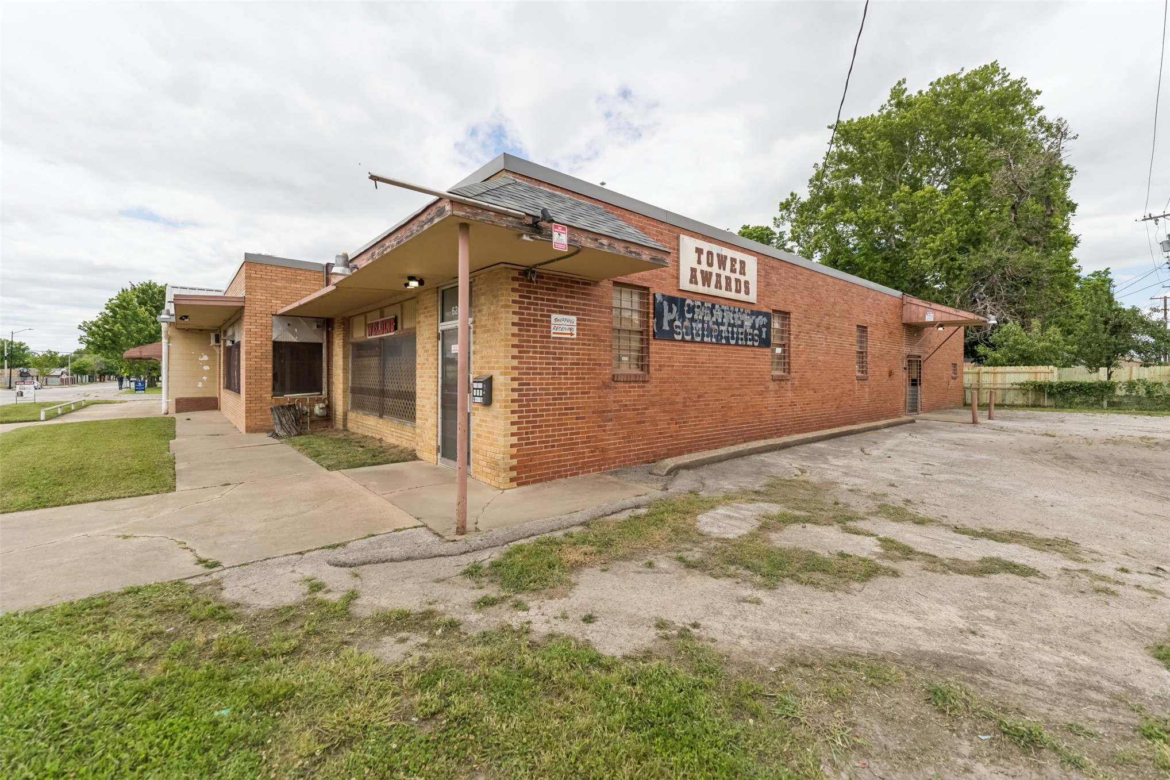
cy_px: 390
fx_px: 455
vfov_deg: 81.2
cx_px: 585
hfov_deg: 104.3
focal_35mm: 14
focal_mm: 14
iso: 400
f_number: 2.8
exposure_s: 1/8000
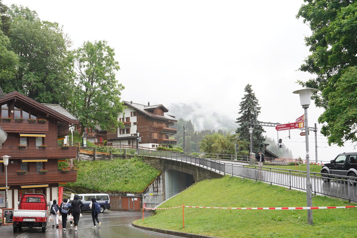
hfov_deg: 53.9
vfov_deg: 37.5
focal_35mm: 35
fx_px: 347
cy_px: 158
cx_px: 137
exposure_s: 1/100
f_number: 10
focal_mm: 24
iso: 640
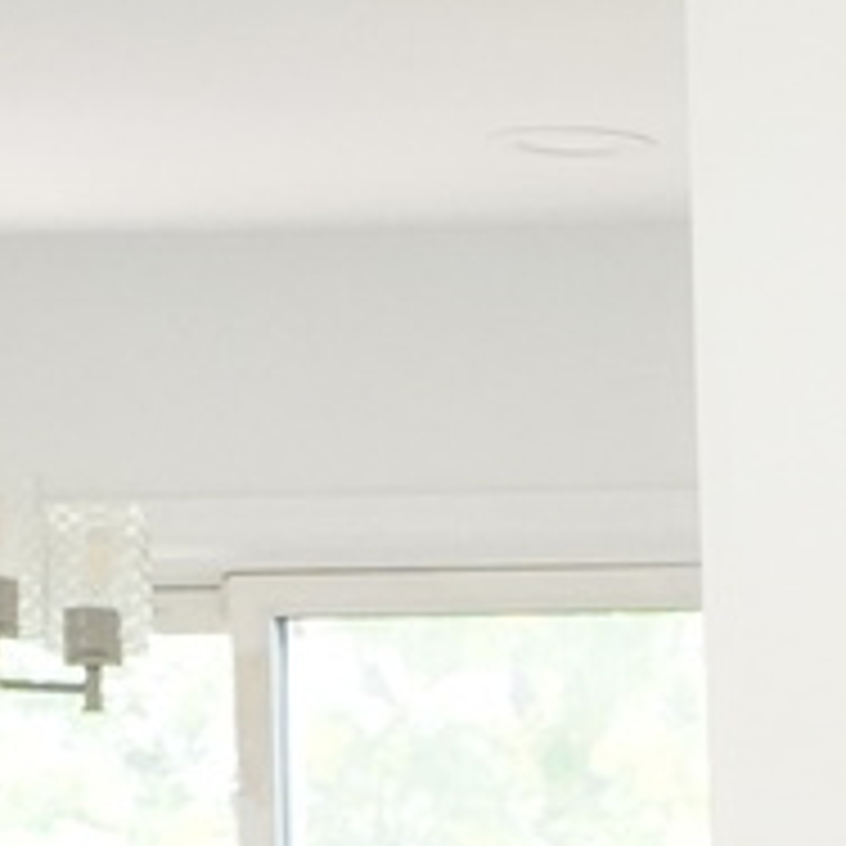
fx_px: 5668
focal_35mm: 205
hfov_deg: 7.9
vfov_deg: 8.3
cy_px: 1359
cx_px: 2079
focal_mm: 28
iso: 10000
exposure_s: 1/800
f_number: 5
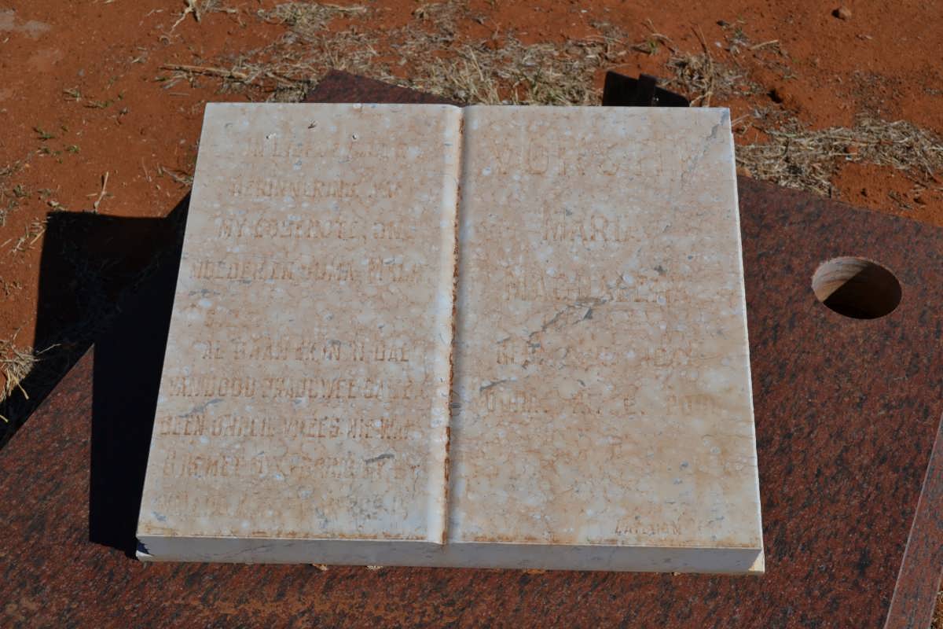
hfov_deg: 41.1
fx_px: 1257
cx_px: 472
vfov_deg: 28.1
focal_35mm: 48
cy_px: 314
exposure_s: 1/250
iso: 100
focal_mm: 32
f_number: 8
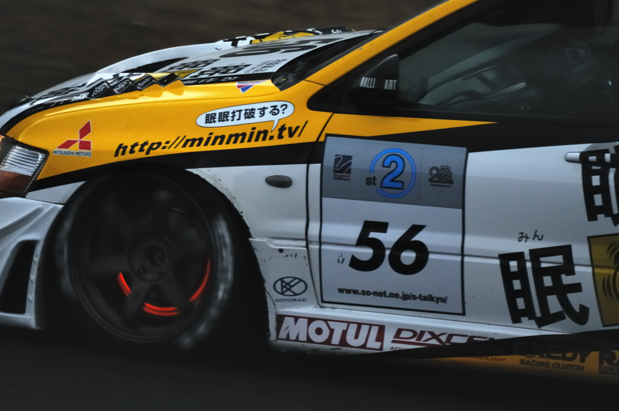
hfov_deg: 2.4
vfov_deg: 1.6
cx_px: 283
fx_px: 14684
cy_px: 186
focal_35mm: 855
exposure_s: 1/400
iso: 640
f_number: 6.3
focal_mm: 500
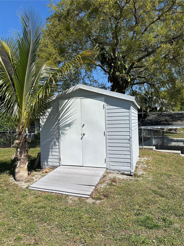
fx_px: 170
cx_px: 92
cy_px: 123
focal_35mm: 24
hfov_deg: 56.8
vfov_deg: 71.6
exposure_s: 1/7042
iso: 80
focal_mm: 6.86
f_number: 1.78
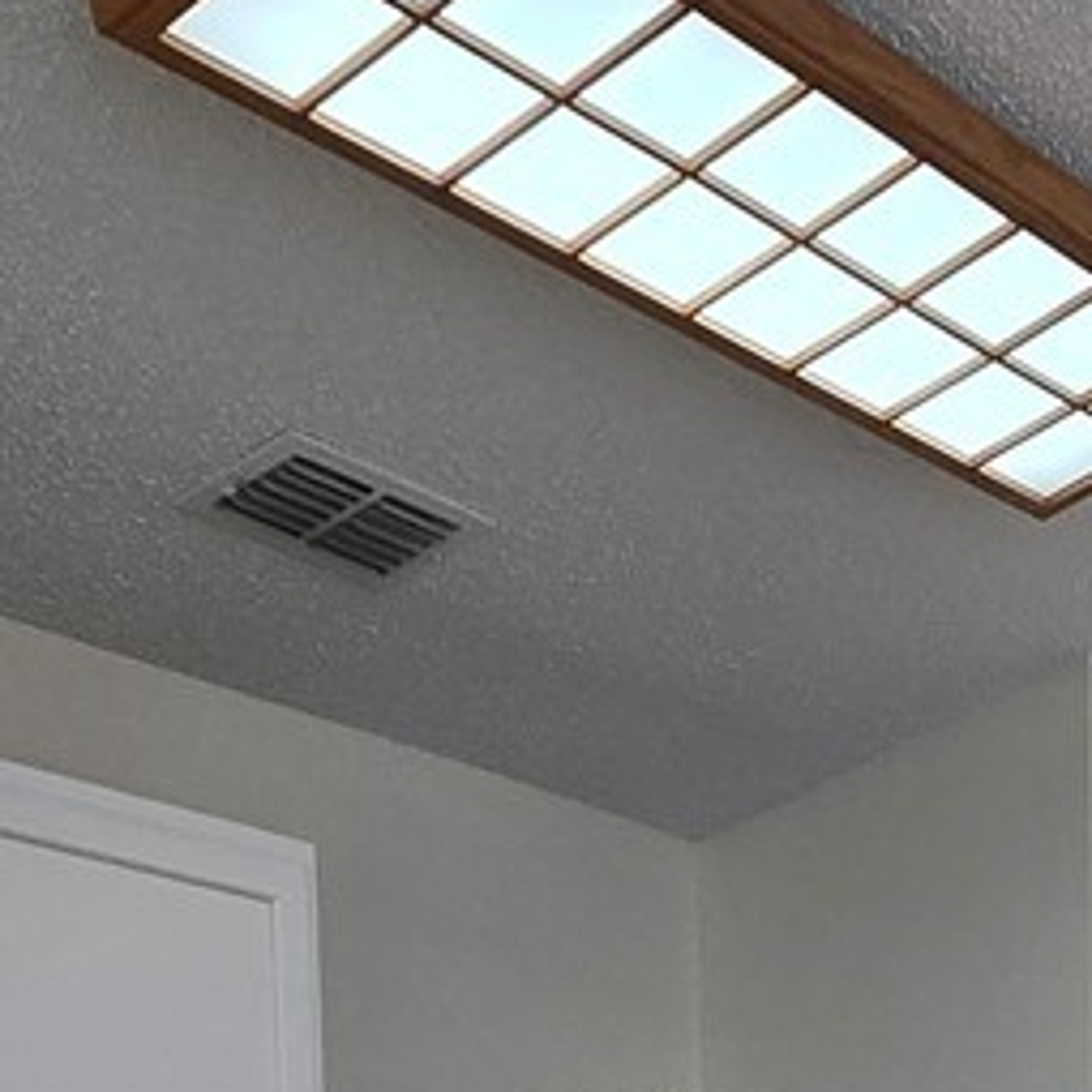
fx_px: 2570
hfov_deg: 21.9
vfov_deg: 20.0
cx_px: 1370
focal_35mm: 72
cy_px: 1734
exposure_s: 1/61
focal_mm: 1.7
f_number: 2.2
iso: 50
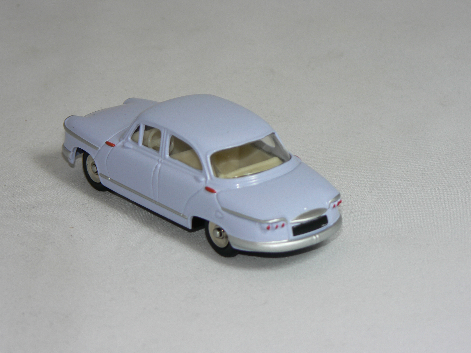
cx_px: 236
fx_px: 1769
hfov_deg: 15.2
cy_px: 176
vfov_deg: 11.4
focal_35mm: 130
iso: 80
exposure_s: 1/60
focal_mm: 21.6
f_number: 3.2
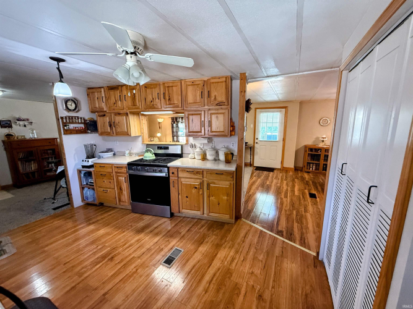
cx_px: 206
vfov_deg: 85.7
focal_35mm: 14
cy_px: 154
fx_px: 167
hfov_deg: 102.1
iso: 640
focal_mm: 2.22
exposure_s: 1/120
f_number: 2.2
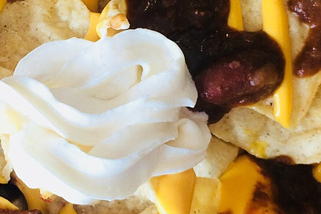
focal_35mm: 112
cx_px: 101
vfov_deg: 12.2
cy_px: 64
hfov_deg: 18.2
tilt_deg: -73.8
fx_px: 998
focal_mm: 4.15
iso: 32
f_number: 2.2
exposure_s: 1/50
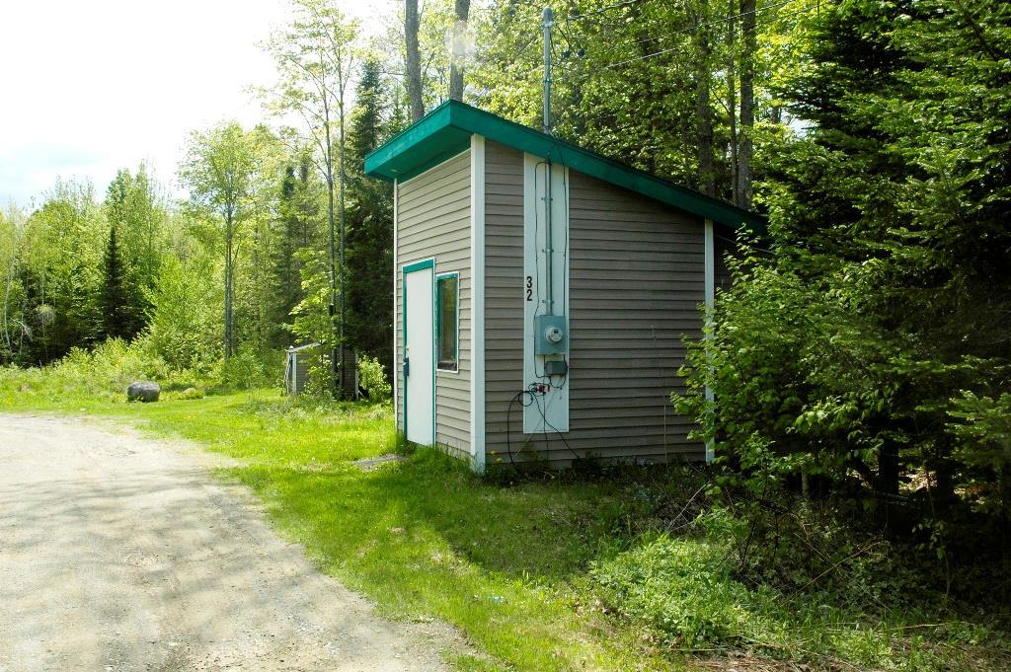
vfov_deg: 36.8
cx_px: 506
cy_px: 336
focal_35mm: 36
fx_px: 1010
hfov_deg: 53.2
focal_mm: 24
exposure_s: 1/250
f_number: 10
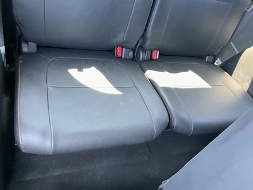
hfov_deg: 61.7
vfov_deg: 48.2
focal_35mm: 29
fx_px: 212
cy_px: 95
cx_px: 126
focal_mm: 3
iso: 320
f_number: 1.8
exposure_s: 1/40
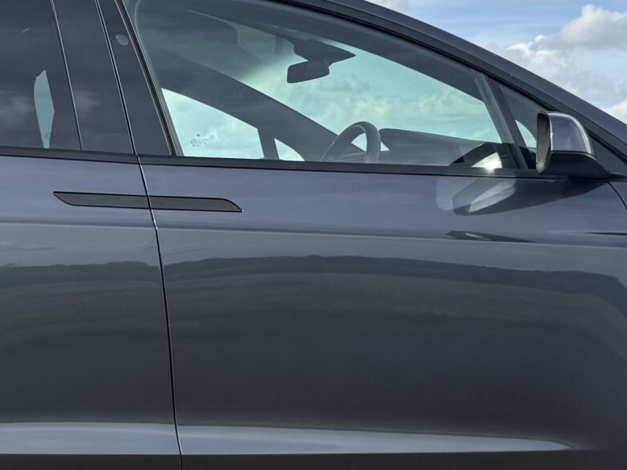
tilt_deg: -3.4
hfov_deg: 24.1
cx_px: 76
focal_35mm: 79
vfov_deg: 18.6
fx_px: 1430
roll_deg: +1.2
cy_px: 342
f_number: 1.78
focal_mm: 6.76
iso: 80
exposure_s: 1/2907
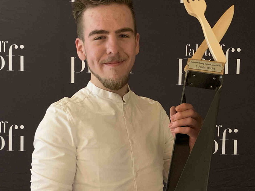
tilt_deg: -2.6
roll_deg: -1.1
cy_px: 92
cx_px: 124
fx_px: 228
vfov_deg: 45.4
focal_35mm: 31
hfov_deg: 58.4
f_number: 1.8
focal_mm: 4.25
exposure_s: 1/25
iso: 500
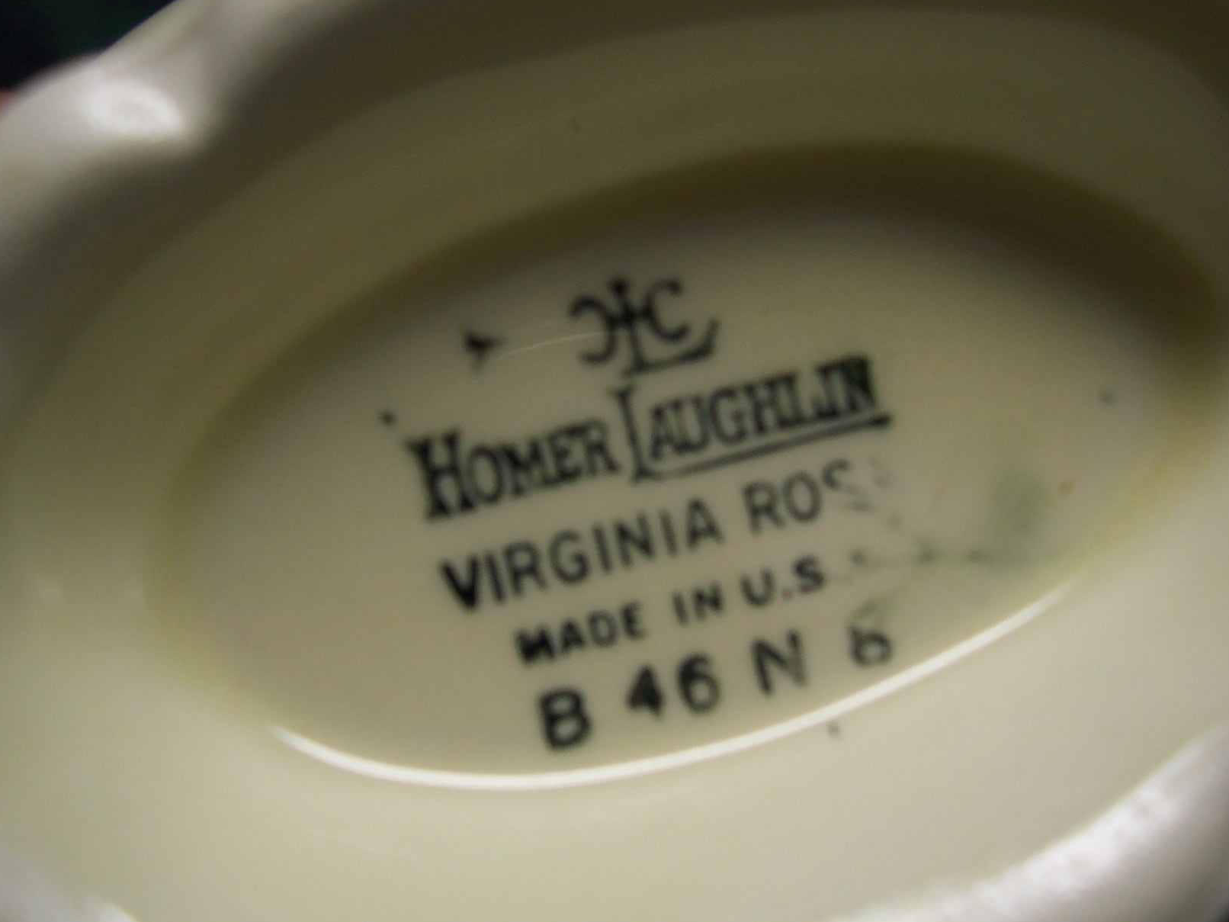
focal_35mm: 38
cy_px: 455
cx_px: 627
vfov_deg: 37.7
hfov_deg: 49.0
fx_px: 1349
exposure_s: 1/90
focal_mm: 5.6
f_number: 2.8
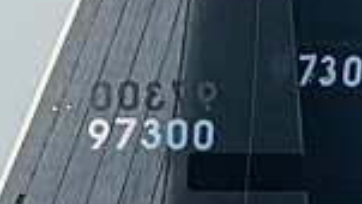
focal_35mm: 1724
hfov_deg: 1.3
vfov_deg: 0.7
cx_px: 135
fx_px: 16551
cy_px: 177
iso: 400
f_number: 7.1
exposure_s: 1/2000
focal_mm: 310
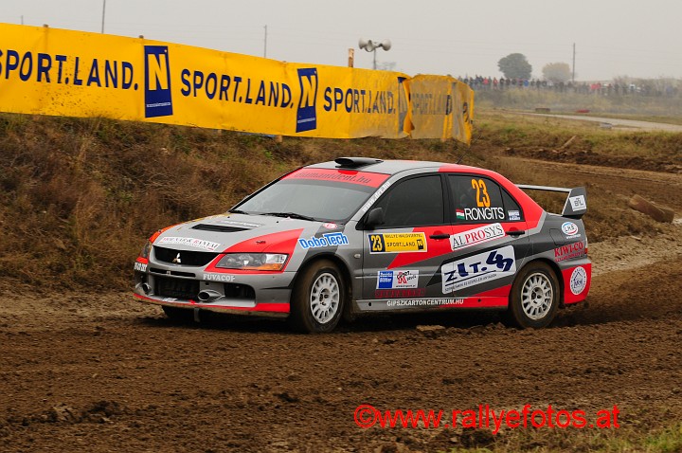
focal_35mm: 158
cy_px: 226
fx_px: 2980
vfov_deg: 8.7
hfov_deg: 13.1
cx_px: 341
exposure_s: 1/400
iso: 500
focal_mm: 105
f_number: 7.1
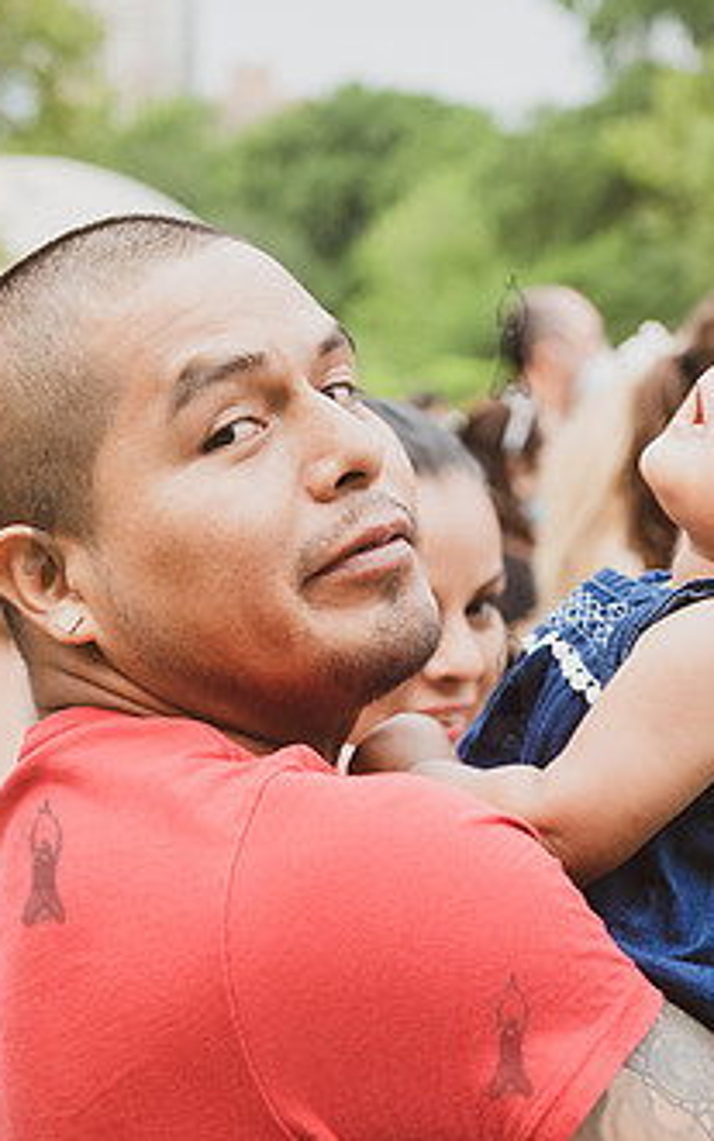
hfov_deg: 12.9
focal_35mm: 101
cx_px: 506
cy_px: 661
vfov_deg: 20.6
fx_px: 3143
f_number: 4.5
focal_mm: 52
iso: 2000
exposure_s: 1/160
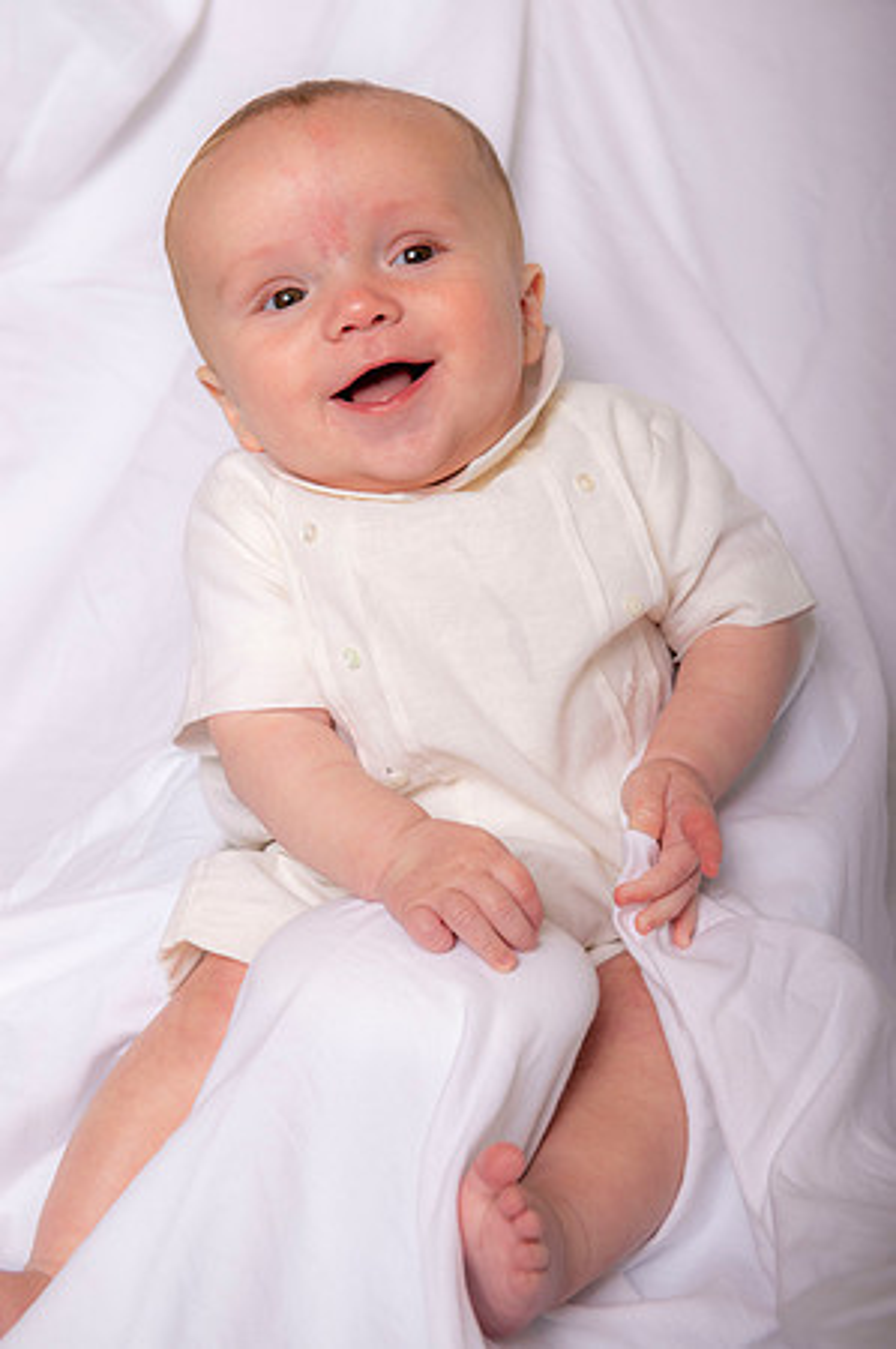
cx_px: 448
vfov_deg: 32.4
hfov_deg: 21.9
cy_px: 674
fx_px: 2320
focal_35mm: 62
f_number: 5.6
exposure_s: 1/200
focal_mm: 62
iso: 250
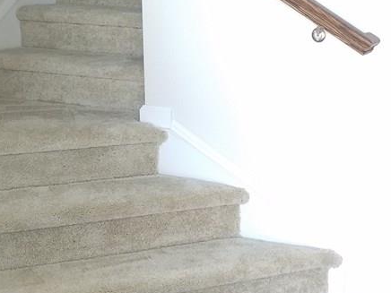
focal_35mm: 61
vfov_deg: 23.8
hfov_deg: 30.4
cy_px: 77
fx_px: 689
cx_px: 349
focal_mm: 4.2
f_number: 1.7
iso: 125
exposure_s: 1/36
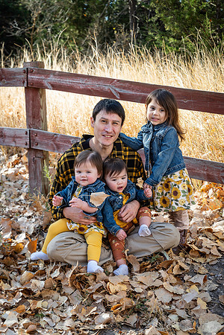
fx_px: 579
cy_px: 168
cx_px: 112
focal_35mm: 62
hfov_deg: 21.9
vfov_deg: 32.4
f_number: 5
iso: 100
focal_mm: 62
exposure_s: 1/125
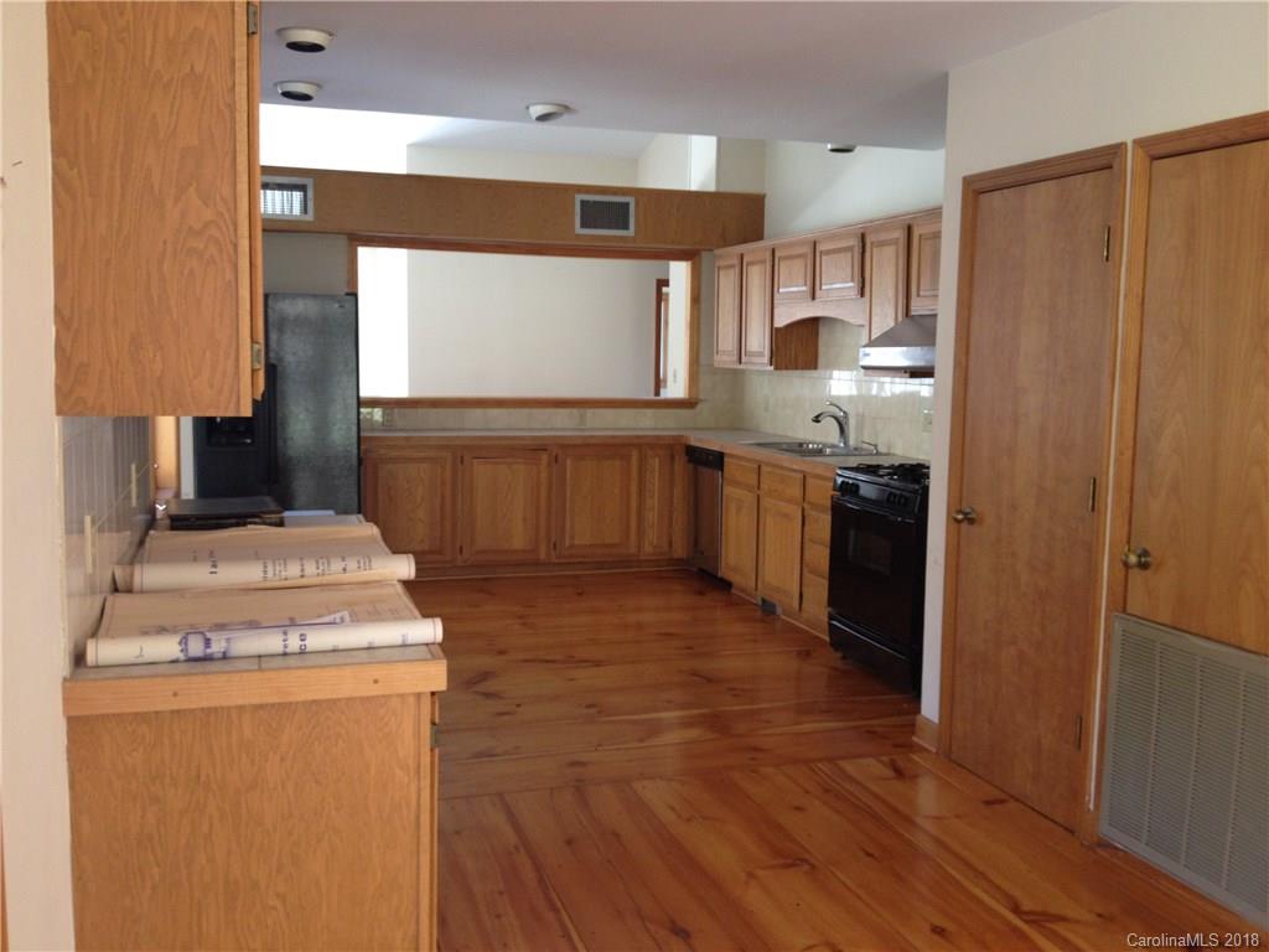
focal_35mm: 35
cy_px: 476
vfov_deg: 40.7
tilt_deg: -8.6
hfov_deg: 52.6
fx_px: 1283
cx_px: 634
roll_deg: -2.3
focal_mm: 4.28
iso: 80
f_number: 2.4
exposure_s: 1/20
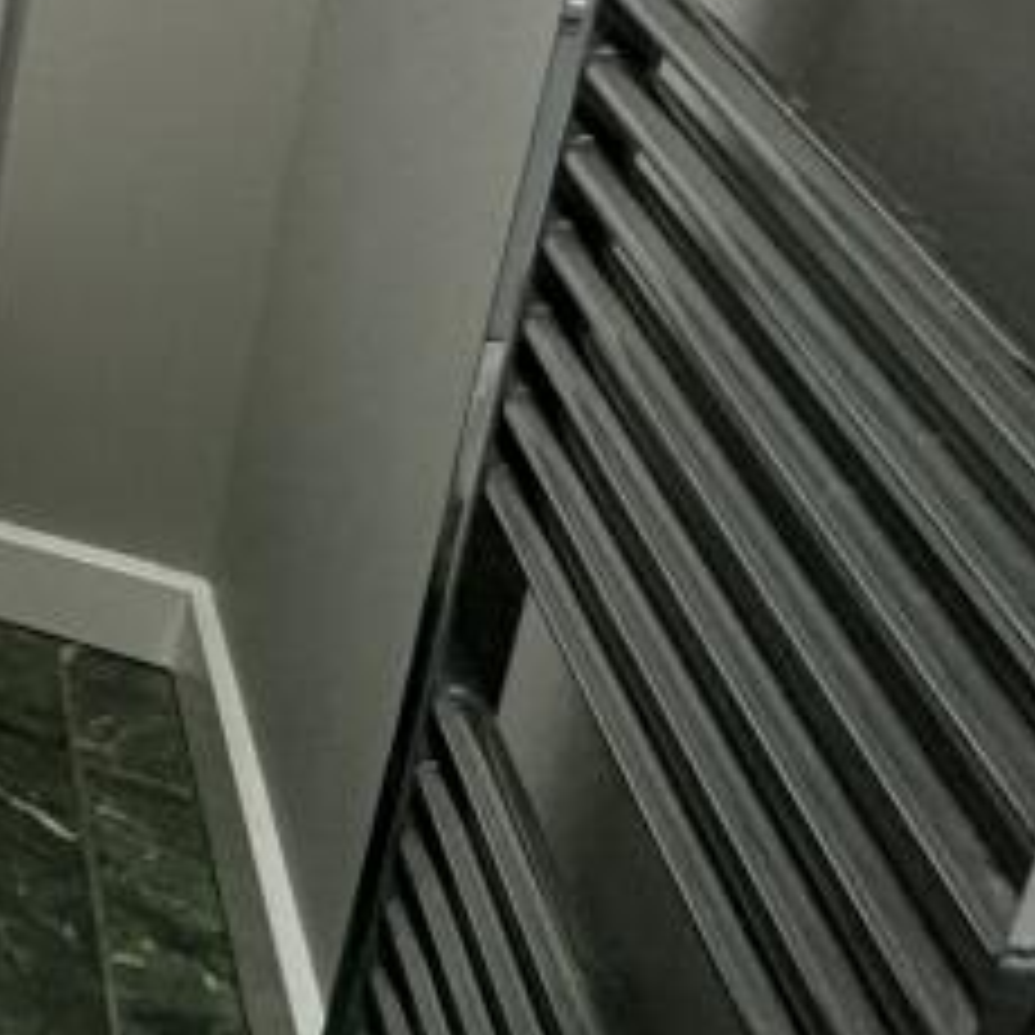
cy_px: -364
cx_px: -1242
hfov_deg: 17.0
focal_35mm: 55
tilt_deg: -13.5
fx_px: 1861
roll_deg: +2.5
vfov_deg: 25.9
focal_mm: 2.22
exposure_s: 1/100
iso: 200
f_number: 2.2
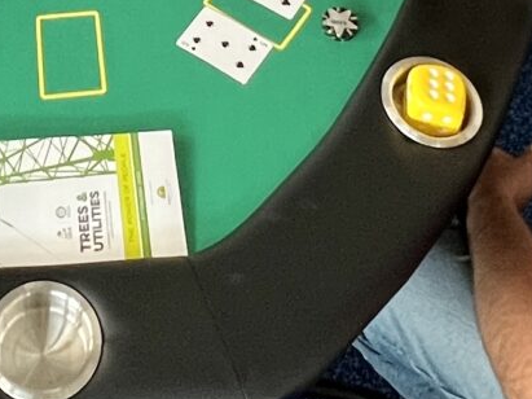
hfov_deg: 23.8
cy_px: -290
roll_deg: +0.4
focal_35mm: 81
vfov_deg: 15.8
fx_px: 1244
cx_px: 109
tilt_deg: -39.3
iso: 250
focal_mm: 1.57
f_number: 1.8
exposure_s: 1/99
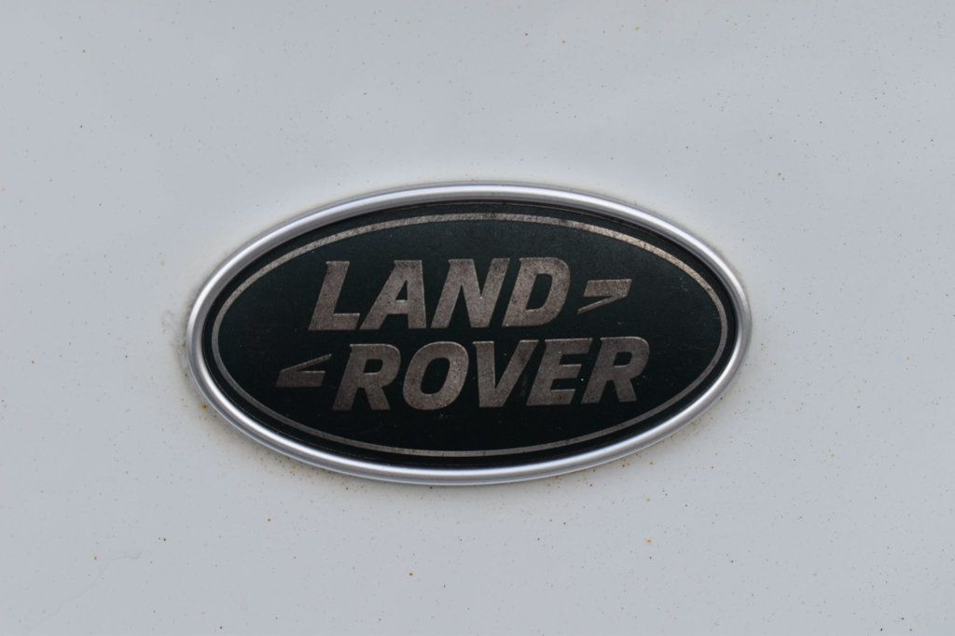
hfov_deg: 28.1
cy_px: 318
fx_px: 1909
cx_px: 478
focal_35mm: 72
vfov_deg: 18.9
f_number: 7.1
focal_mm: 48
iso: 400
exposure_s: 1/40
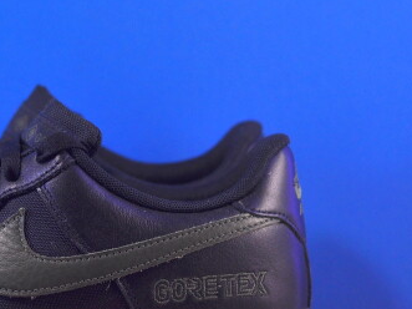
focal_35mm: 174
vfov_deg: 8.5
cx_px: -21
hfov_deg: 11.2
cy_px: 170
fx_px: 2070
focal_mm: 50
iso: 250
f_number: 3.2
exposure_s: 1/250
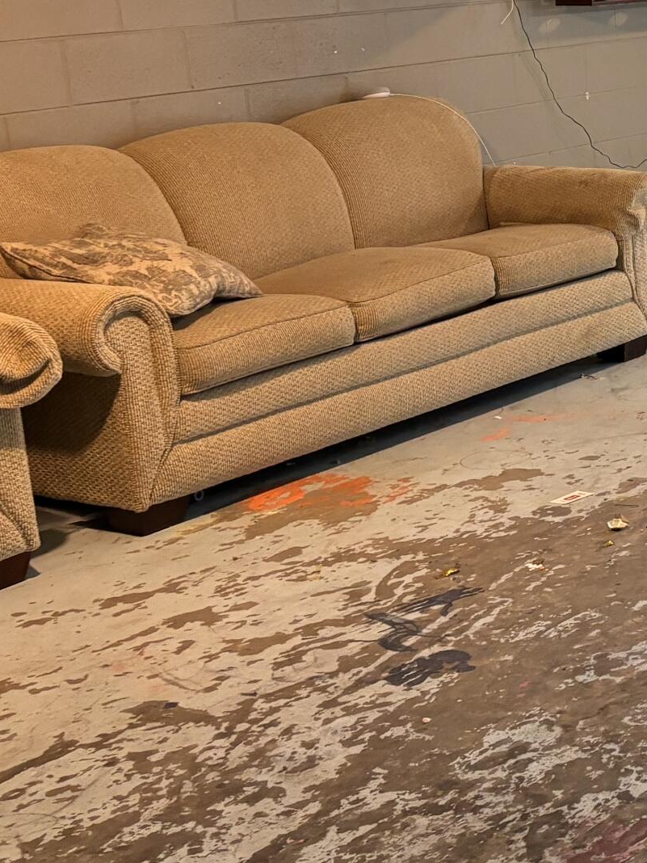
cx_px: 1182
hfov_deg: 16.6
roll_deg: +1.7
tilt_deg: -9.5
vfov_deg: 26.4
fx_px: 1819
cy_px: 235
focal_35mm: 73
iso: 250
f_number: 1.6
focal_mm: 5.96
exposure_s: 1/60
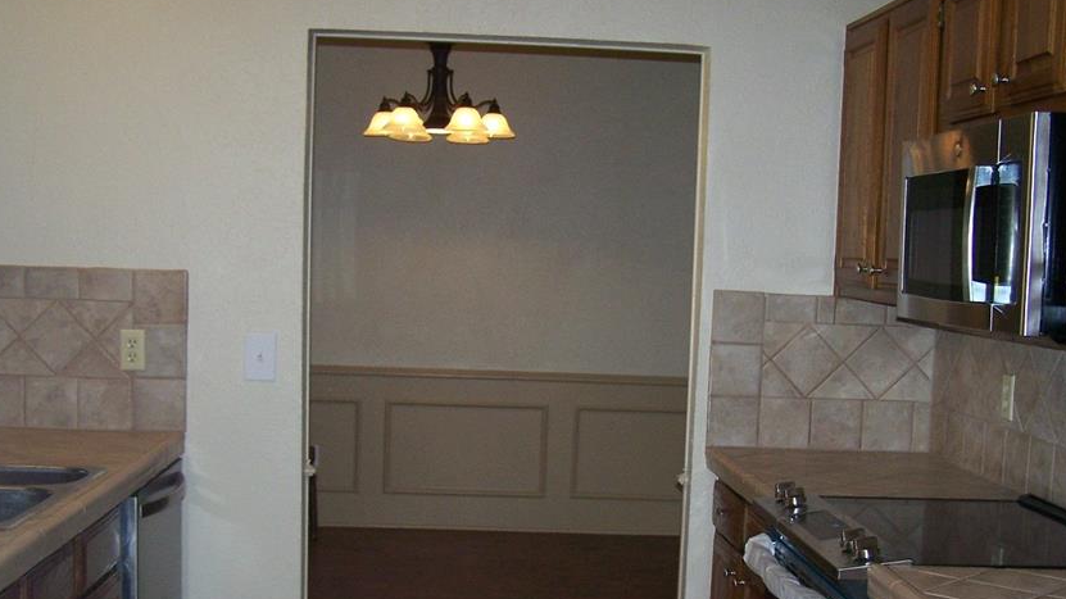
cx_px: 600
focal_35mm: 51
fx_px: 1441
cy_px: 391
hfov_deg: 40.5
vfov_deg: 23.4
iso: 160
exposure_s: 1/60
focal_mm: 6.3
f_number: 2.8
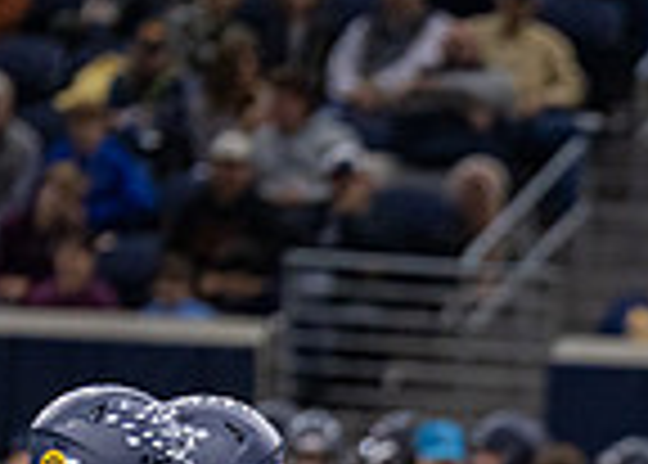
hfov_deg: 2.4
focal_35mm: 842
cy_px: 797
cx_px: 702
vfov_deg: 1.7
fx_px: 15503
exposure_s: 1/1000
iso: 2000
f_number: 2.8
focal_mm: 200
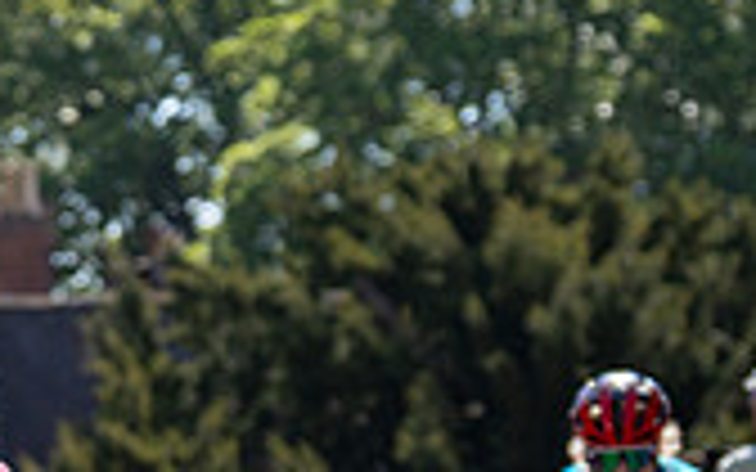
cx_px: -338
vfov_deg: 5.3
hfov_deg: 8.3
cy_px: 443
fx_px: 5089
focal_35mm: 247
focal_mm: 70
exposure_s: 1/1000
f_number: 3.5
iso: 100
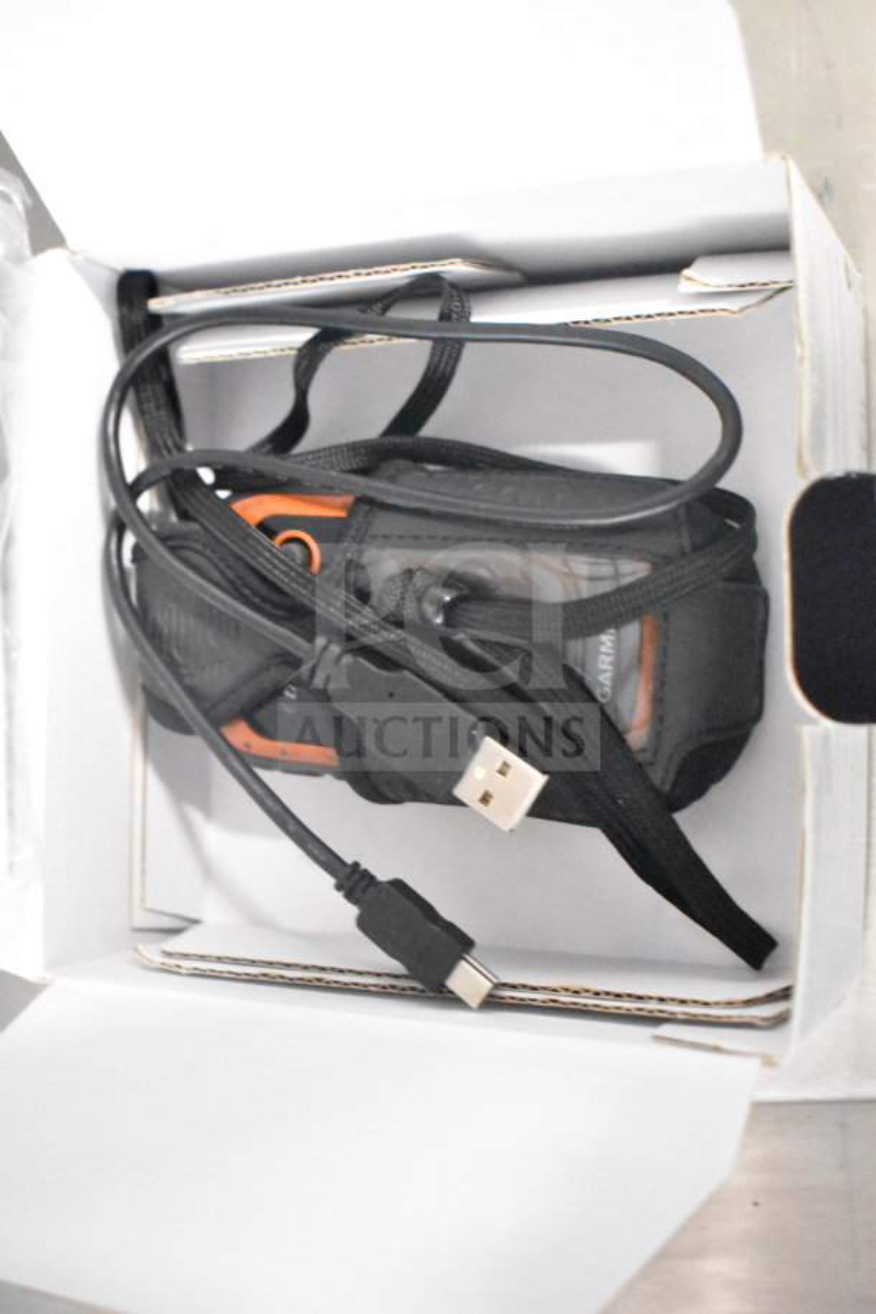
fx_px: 1533
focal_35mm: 42
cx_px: 438
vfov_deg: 46.4
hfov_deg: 31.9
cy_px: 657
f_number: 4.2
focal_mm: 28
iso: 22800
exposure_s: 1/50
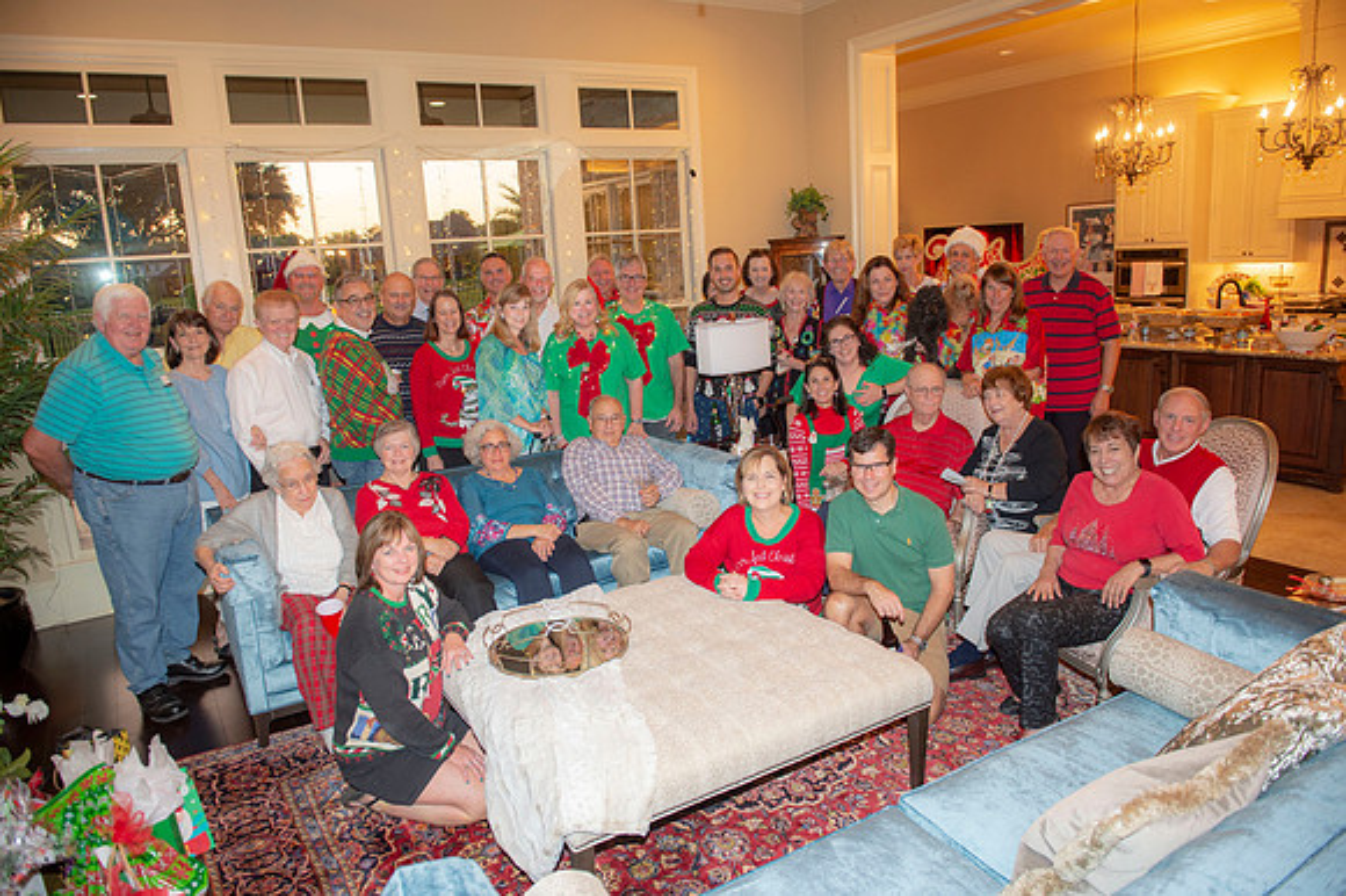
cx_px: 673
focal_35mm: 24
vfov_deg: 53.1
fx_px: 897
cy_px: 448
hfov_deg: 73.8
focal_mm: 24
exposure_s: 1/60
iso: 800
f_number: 3.5
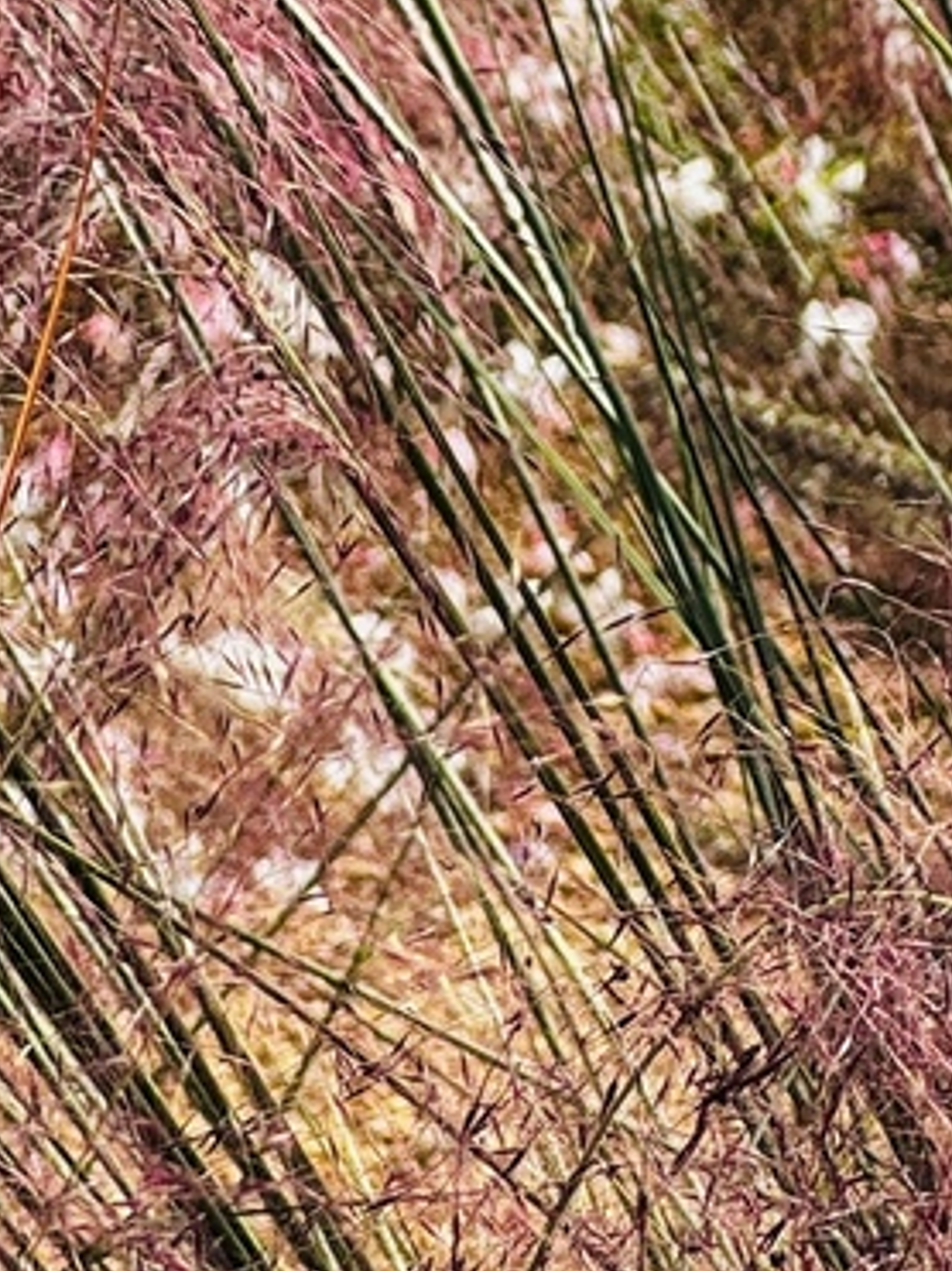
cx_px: 1651
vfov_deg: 5.9
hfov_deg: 4.4
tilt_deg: -6.7
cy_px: -922
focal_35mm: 332
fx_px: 12181
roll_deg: -1.6
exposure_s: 1/564
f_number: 2.8
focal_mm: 9
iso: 25
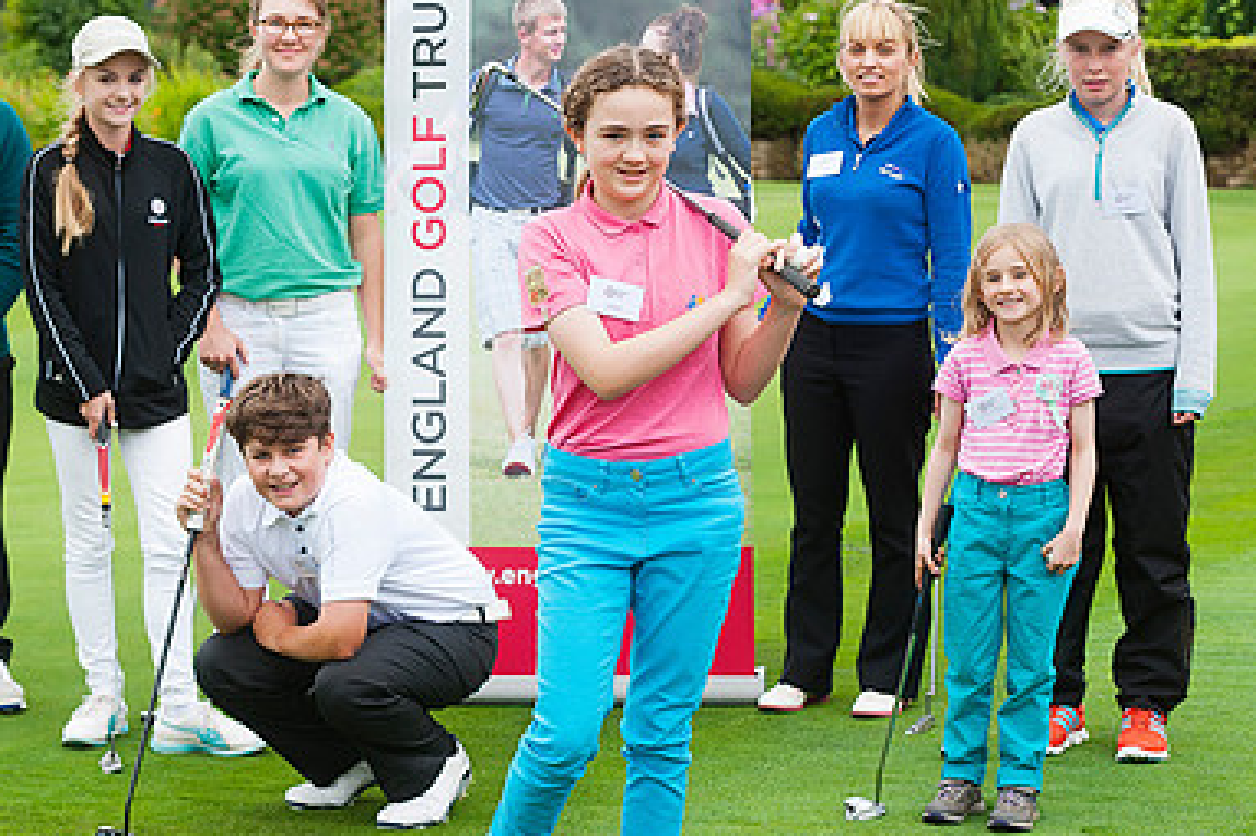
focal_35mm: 106
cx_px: 551
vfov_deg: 12.9
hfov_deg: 19.3
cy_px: 384
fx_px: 3696
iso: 400
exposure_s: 1/500
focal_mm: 70
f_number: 5.6
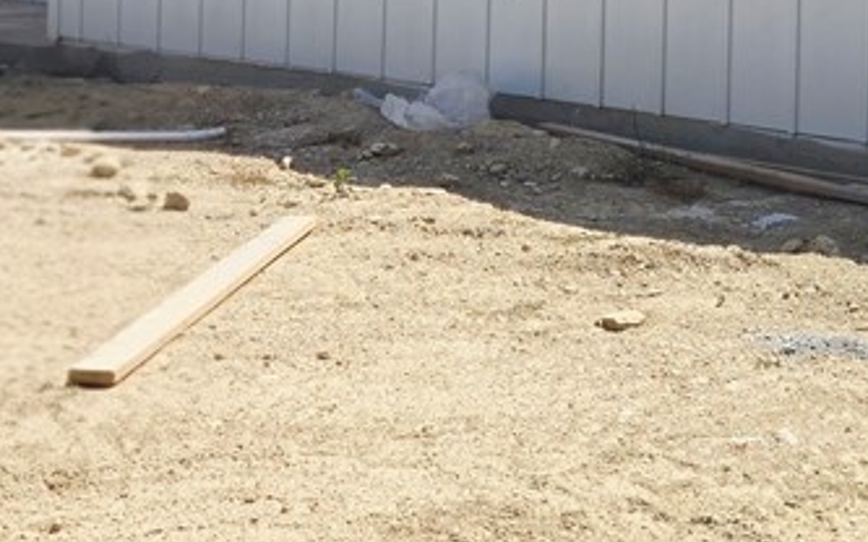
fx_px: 1774
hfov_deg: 26.4
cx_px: 812
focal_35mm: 75
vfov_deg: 16.2
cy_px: -224
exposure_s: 1/3333
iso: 25
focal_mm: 5.4
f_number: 1.8
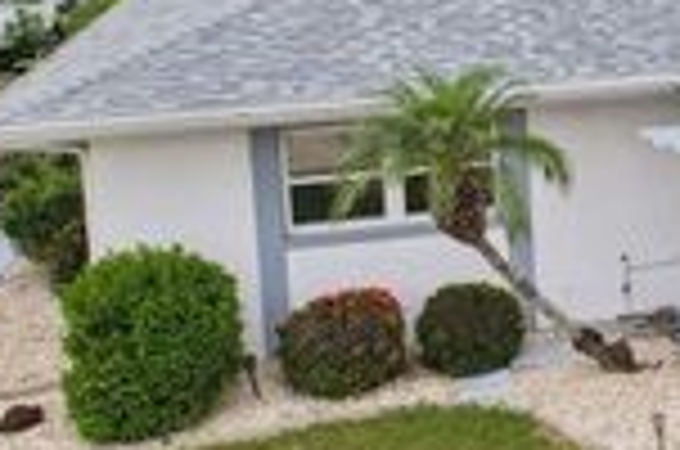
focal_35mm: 73
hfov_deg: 23.9
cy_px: 2
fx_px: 1376
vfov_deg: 18.1
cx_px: 914
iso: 100
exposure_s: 1/640
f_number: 2.8
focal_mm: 8.4
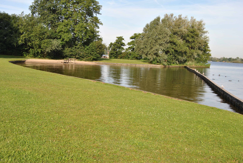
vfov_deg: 28.2
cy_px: 82
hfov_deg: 41.1
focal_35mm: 48
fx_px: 324
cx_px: 122
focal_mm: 32
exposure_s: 1/200
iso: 100
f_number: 7.1
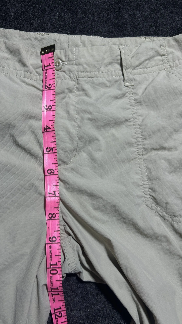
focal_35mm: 29
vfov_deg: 66.1
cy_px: 165
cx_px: 63
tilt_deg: -62.7
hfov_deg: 39.8
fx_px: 249
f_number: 1.5
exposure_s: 1/100
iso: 32
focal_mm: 5.7
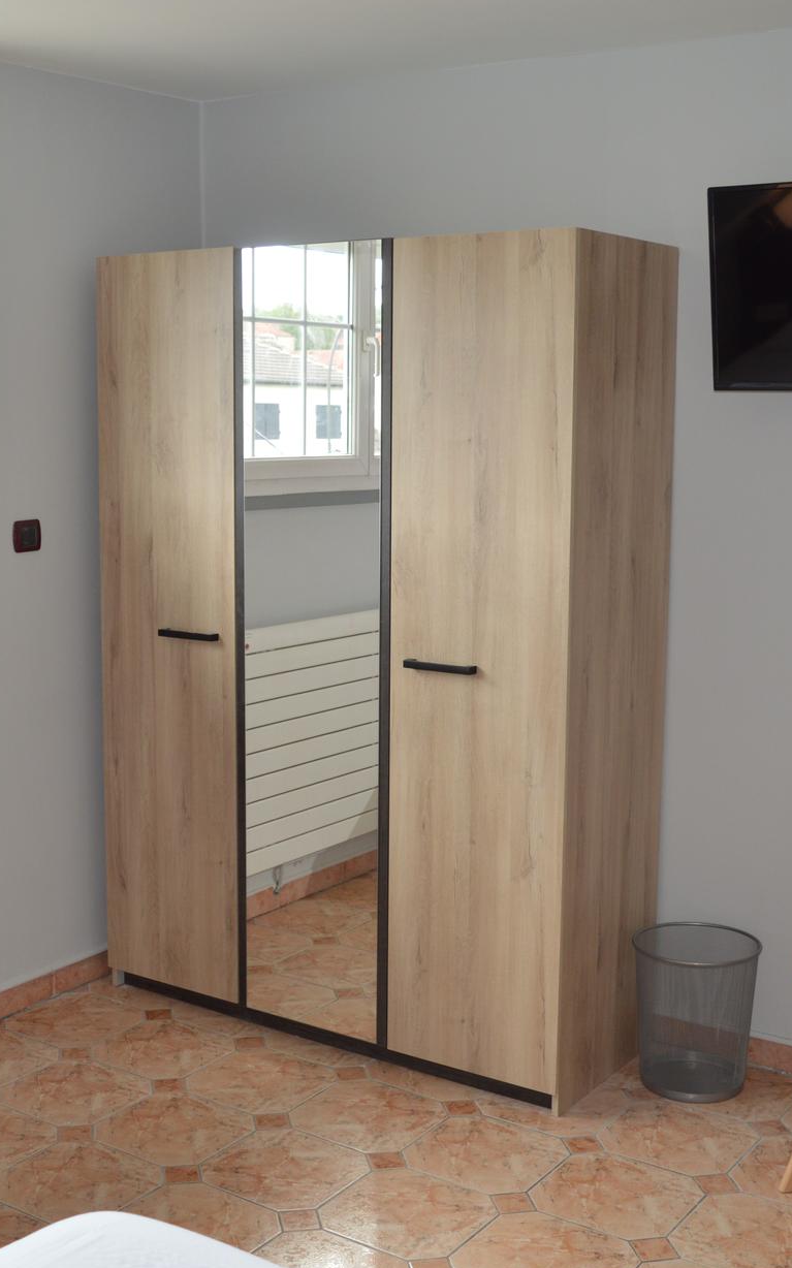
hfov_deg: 29.8
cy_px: 634
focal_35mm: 43
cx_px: 306
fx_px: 1486
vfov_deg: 46.2
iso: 250
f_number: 4
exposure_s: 1/125
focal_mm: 18
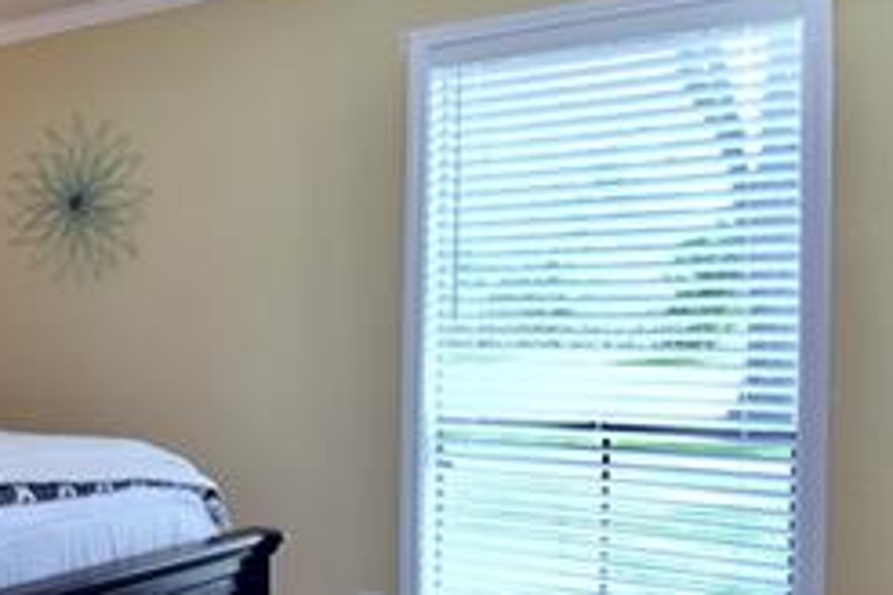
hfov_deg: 35.1
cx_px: -254
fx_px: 967
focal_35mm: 39
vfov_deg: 33.7
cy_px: 428
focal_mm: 10
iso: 800
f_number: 5.6
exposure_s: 1/125
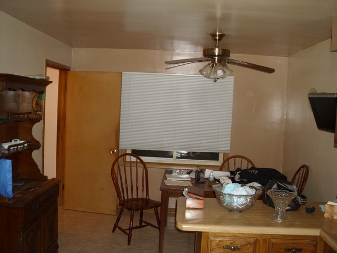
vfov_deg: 37.7
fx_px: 370
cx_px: 168
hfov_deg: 49.0
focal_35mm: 38
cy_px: 126
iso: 200
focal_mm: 6.3
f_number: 2.9
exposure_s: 1/60
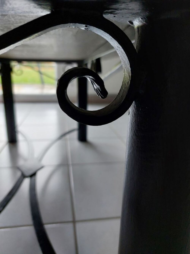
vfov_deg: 69.4
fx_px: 183
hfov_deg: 54.9
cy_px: 127
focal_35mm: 25
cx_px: 95
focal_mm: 5.23
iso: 125
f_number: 1.8
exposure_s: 1/50
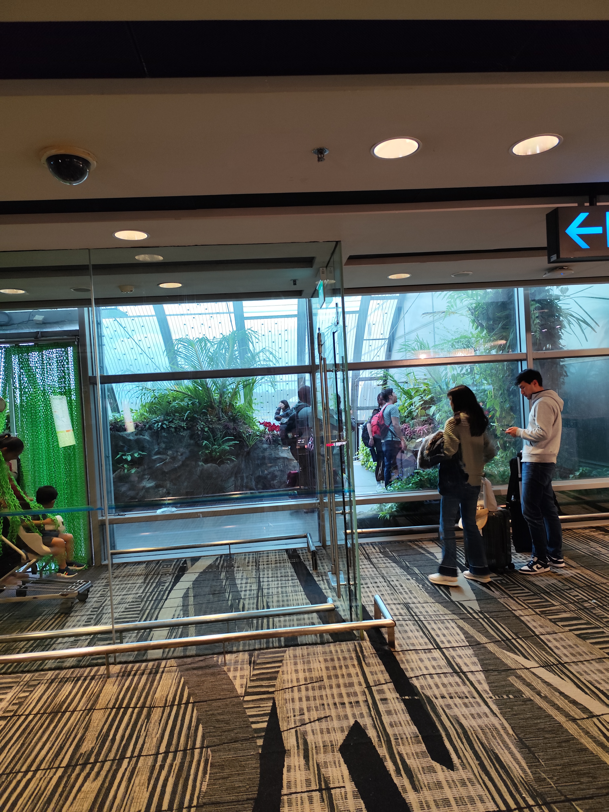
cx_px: 304
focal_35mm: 23
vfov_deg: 73.9
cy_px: 406
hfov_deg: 58.9
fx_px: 540
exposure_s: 1/50
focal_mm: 6.14
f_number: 1.65
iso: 320
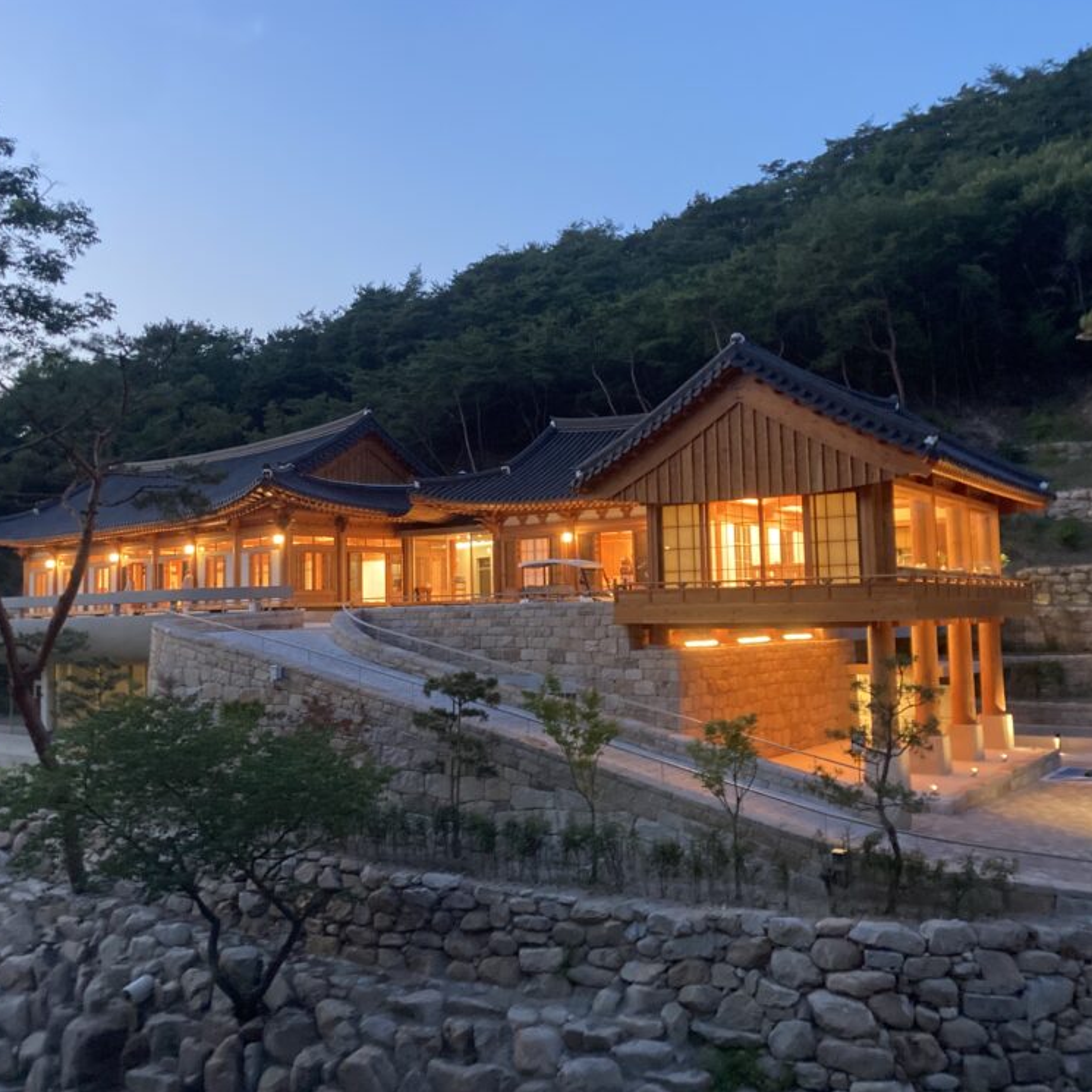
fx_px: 1213
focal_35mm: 34
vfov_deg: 48.4
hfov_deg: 48.4
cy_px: 532
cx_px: 498
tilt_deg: +4.7
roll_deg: +1.1
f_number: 1.8
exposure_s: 1/30
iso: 500
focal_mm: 3.99
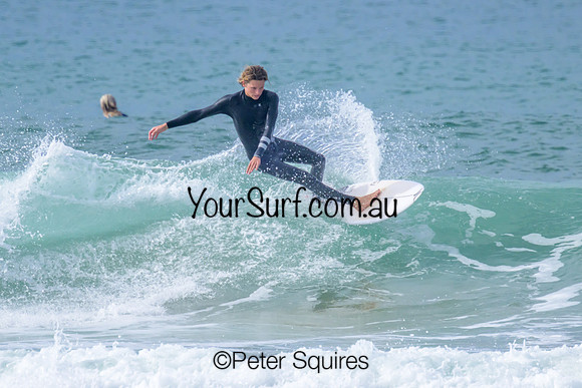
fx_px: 17750
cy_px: 161
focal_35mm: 1098
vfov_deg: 1.3
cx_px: 263
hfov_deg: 1.9
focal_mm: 800
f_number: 11
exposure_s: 1/2000
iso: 900
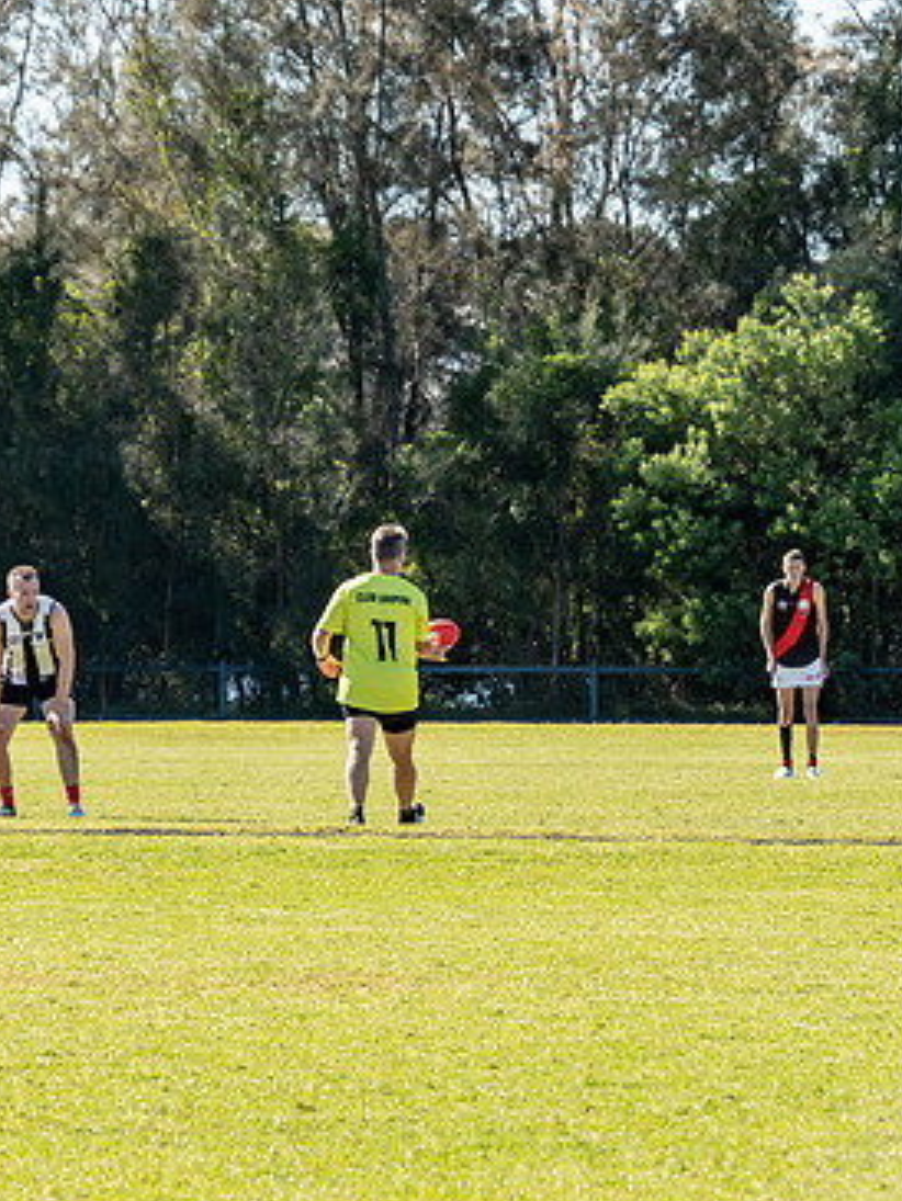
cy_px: 591
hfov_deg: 4.3
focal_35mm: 342
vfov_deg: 5.8
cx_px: 339
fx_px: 11875
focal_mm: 145
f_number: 6.3
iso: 800
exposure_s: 1/2500
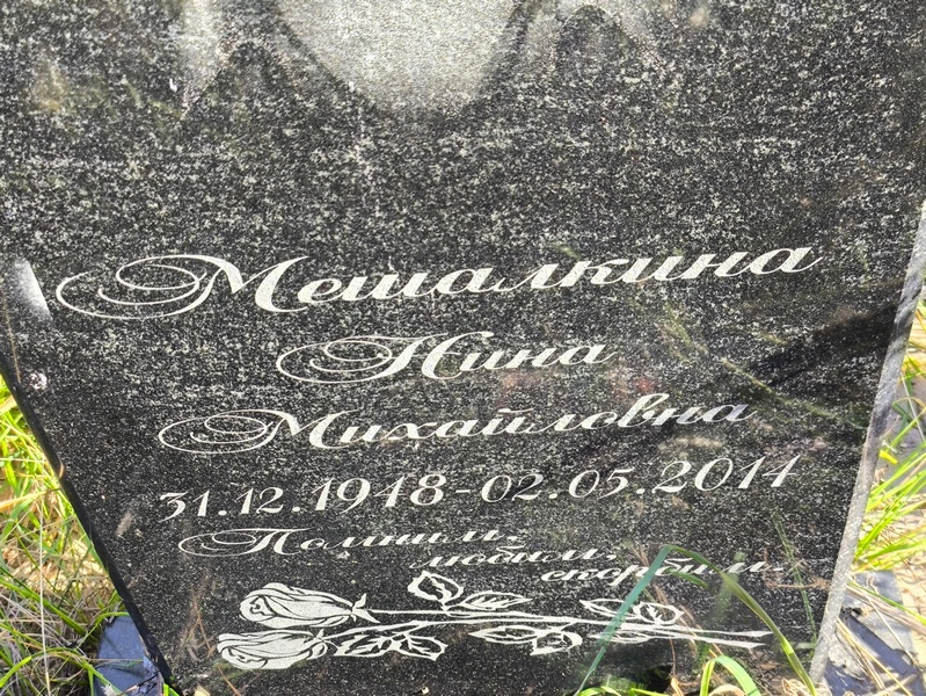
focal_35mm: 50
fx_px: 1338
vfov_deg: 29.1
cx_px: 463
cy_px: 348
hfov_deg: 38.2
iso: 50
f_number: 1.7
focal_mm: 4.71
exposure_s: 1/125
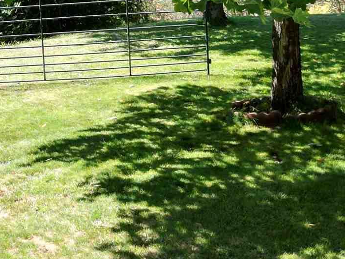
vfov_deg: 13.8
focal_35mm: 105
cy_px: -14
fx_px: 1047
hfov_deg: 18.4
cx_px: 23
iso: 100
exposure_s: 1/800
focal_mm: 6.72
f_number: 1.7
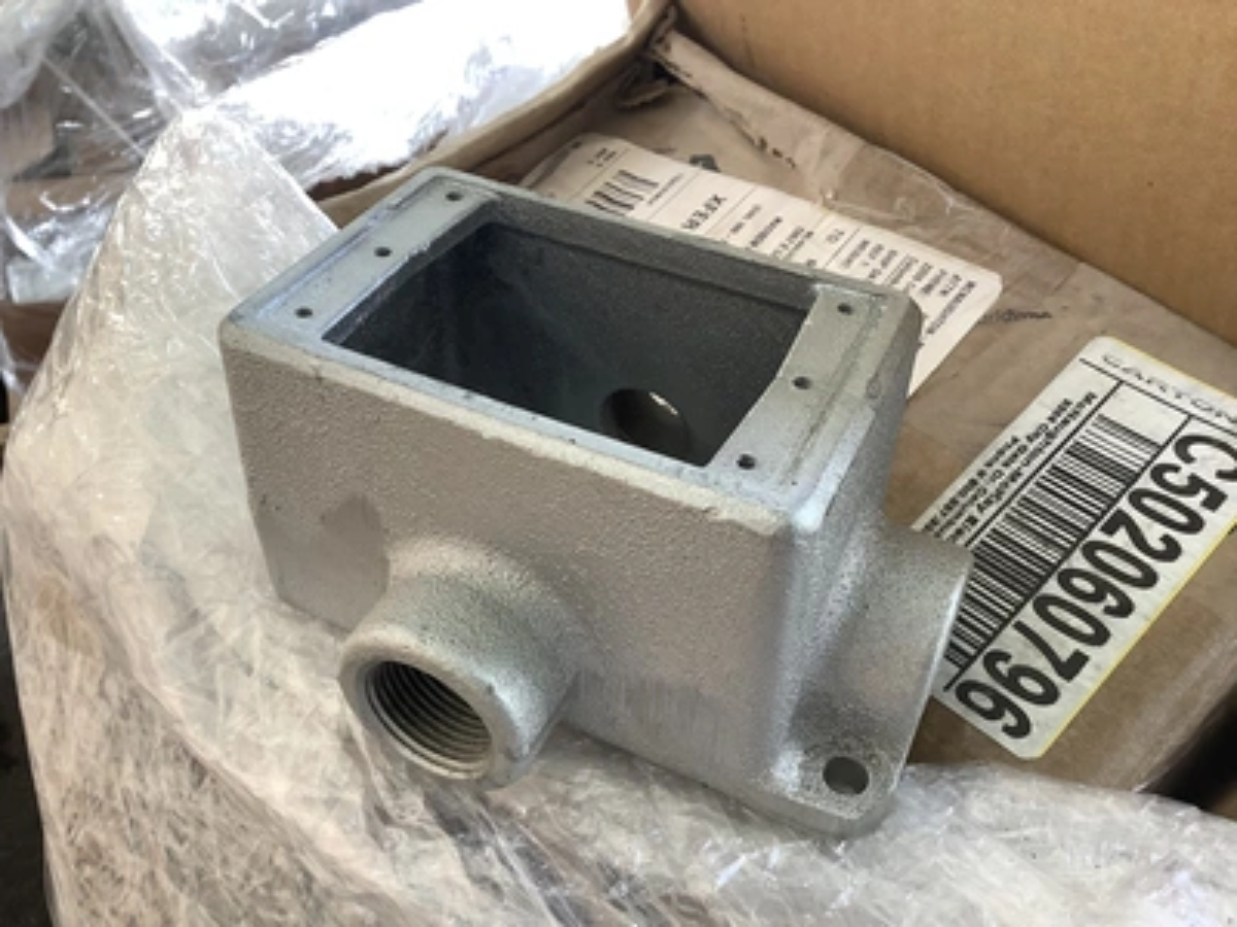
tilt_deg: -44.8
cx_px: 618
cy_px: 464
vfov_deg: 45.4
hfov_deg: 58.4
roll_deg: -0.6
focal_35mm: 31
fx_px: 1108
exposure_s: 1/120
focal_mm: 3.3
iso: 80
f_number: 2.4
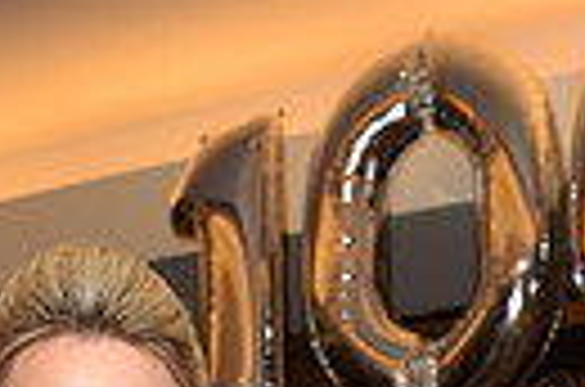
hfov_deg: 12.8
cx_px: 279
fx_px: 2610
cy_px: 848
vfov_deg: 8.0
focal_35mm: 161
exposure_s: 1/60
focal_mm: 36
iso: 200
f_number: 5
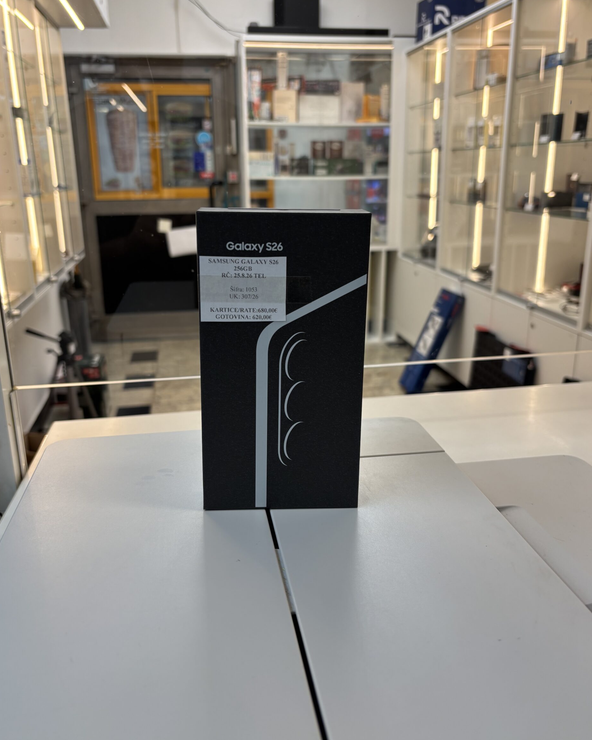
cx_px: 292
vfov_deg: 62.1
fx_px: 613
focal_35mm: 28
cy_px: 344
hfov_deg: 51.5
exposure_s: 1/100
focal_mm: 5.96
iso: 50
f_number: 1.6
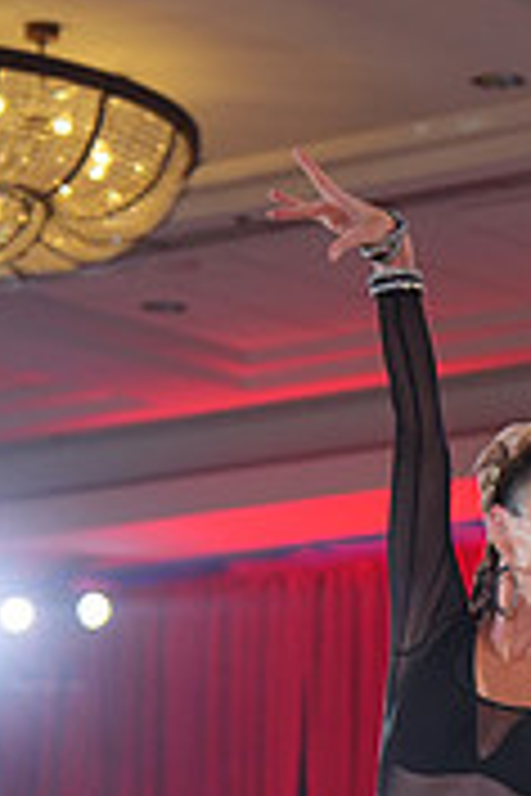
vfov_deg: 9.8
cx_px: 812
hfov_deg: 6.6
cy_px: 1048
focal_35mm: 206
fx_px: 4557
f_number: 2.8
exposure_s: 1/400
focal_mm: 63
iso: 1000
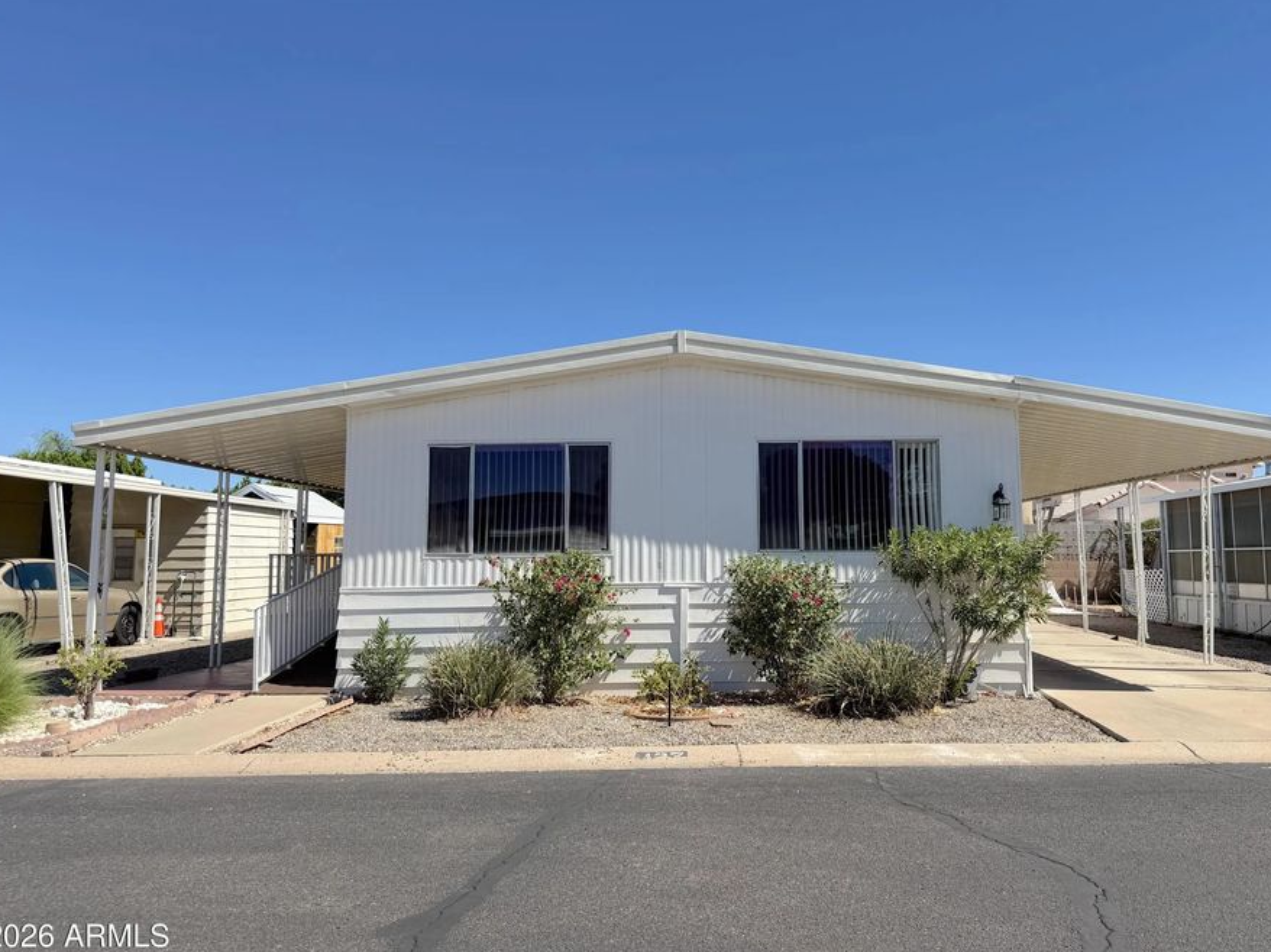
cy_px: 431
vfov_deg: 49.7
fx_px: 1028
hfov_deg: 63.2
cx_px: 724
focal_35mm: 28
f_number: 1.78
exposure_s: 1/5319
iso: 80
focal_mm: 6.76
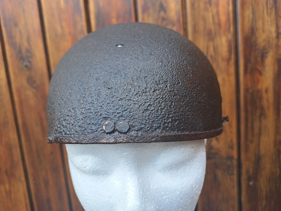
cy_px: 106
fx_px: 195
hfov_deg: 71.6
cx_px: 140
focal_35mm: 24
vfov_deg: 56.8
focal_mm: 5.23
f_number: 1.8
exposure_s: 1/189
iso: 50
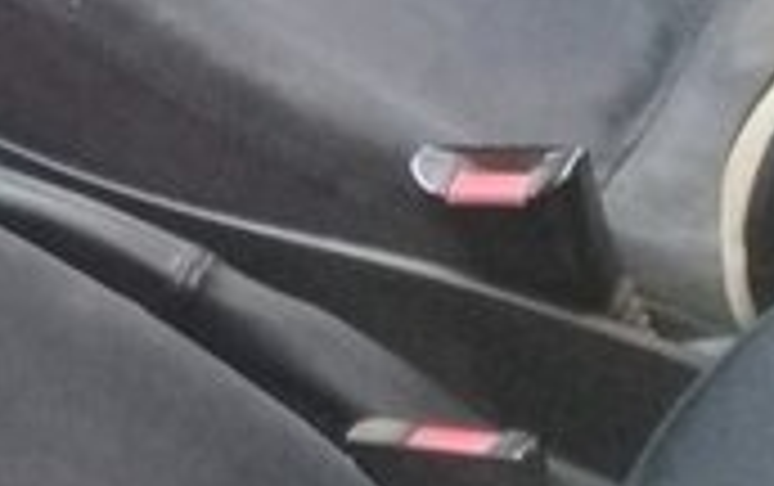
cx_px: -680
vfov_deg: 10.3
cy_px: -79
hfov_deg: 14.3
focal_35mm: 126
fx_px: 2661
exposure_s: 1/33
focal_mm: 3.3
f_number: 2.2
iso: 160
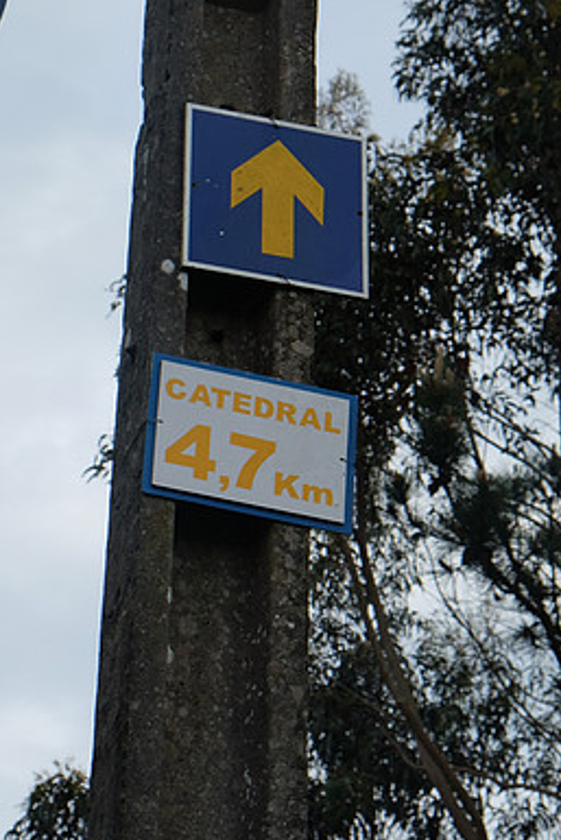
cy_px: 439
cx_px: 230
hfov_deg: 11.0
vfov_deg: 16.4
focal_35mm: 125
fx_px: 2919
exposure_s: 1/420
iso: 400
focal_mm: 55
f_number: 8
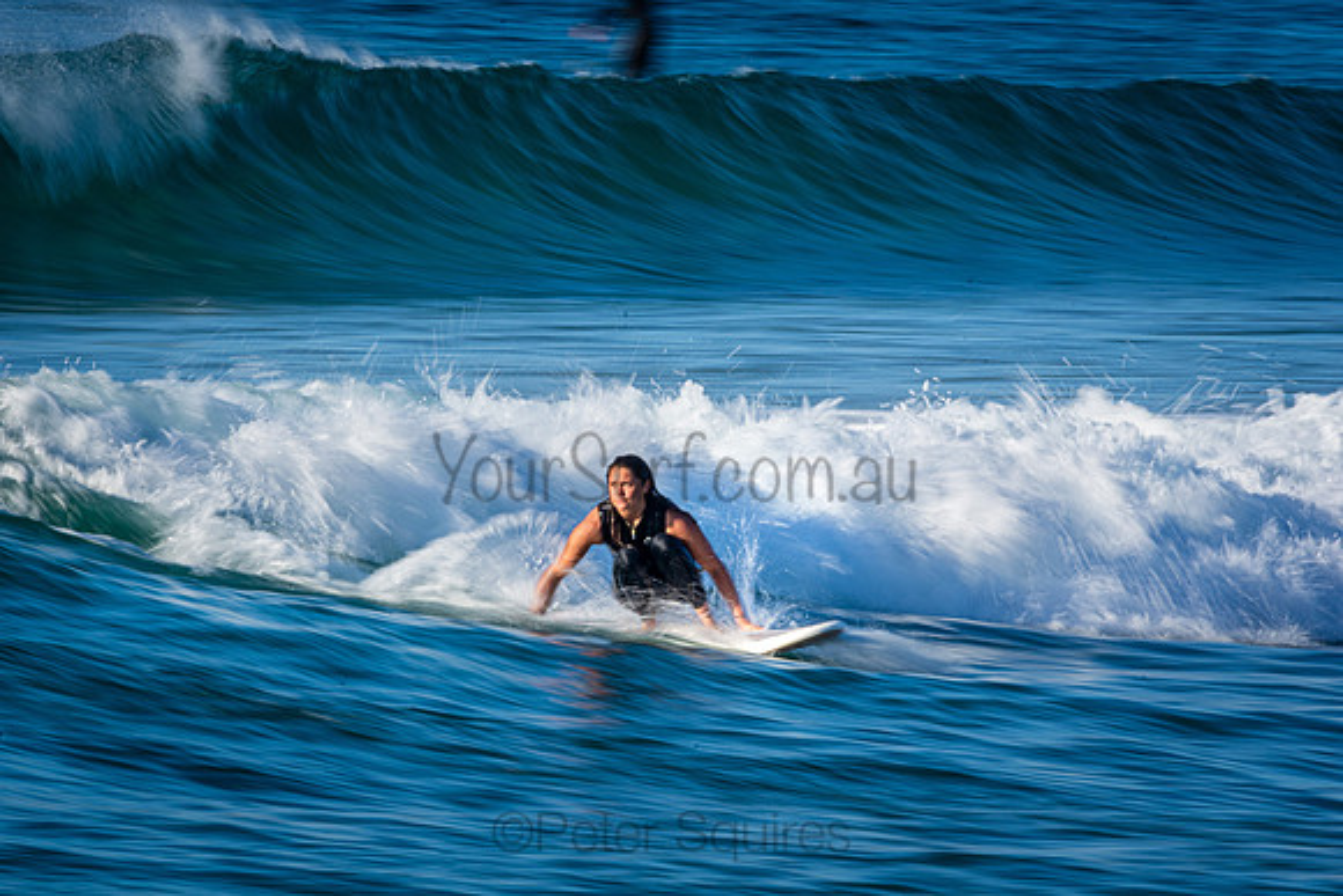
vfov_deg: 1.8
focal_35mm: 750
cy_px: 448
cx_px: 672
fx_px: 27984
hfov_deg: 2.7
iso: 100
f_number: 29
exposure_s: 1/20
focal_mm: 500
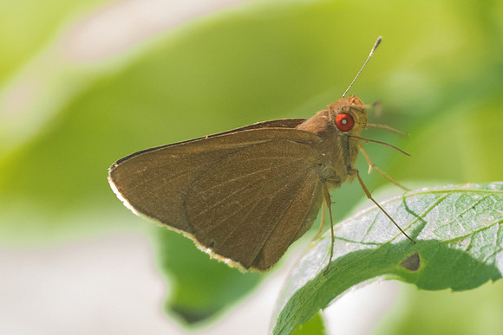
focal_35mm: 654
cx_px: 144
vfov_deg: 2.1
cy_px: 200
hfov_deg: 3.2
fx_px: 9145
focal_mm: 150
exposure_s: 1/250
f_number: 3.5
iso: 1000
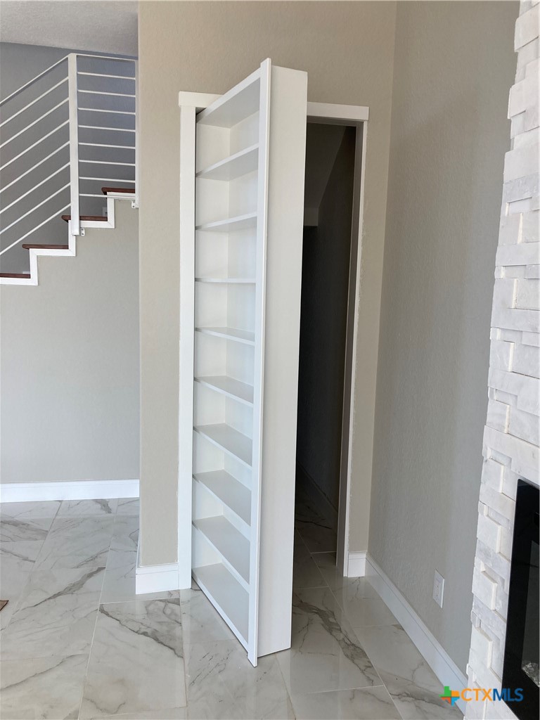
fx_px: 582
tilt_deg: -5.9
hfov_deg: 49.7
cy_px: 360
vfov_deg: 63.4
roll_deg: -2.0
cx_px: 270
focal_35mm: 28
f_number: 1.8
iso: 32
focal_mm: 3.99
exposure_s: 1/121
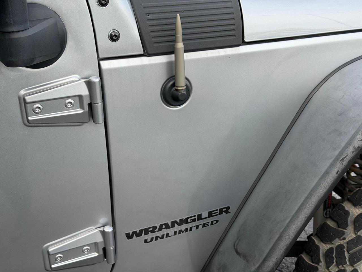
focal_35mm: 48
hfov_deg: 39.7
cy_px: 136
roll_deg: +4.2
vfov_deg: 30.3
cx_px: 181
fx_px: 502
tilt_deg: -25.2
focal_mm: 6.76
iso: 64
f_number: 1.78
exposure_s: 1/620
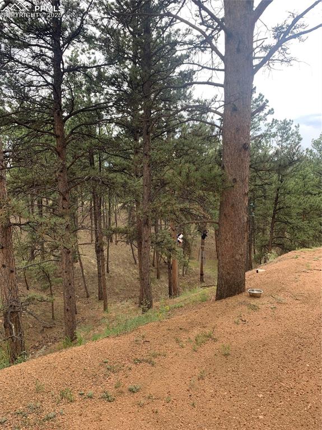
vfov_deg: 67.3
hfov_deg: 53.0
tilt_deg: -1.2
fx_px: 323
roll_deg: -0.7
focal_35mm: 26
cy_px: 215
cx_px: 161
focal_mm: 4.25
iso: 25
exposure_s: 1/171
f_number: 1.8
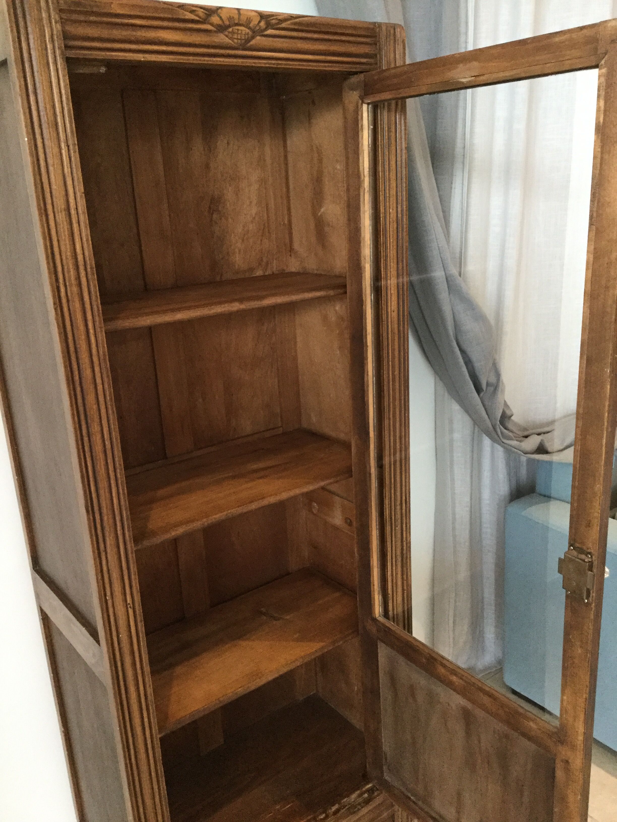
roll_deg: +3.6
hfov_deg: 45.4
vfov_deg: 58.4
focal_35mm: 31
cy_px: 411
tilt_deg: -19.1
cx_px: 308
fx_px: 737
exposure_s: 1/33
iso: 200
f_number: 2.4
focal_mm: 3.3
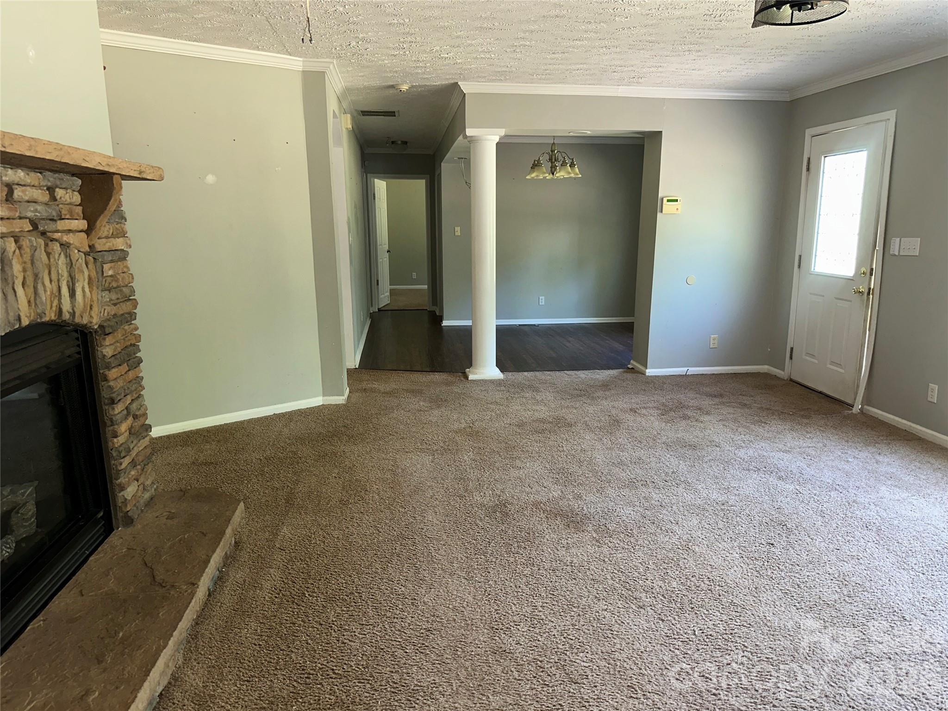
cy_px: 356
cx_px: 474
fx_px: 657
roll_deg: -0.3
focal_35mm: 24
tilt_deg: -11.6
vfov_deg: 56.8
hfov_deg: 71.6
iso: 100
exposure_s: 1/44
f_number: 1.78
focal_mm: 6.86
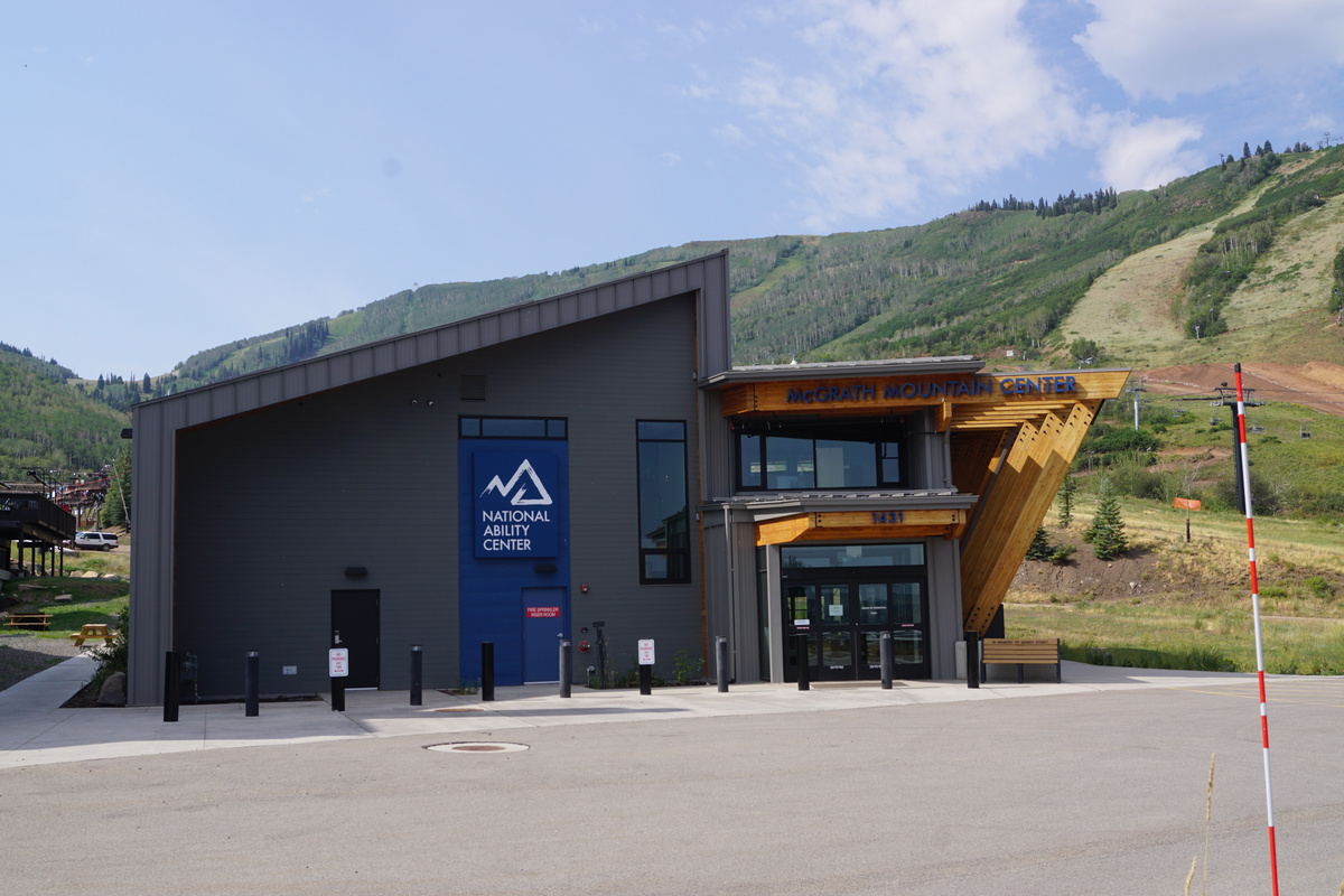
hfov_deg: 53.1
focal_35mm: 36
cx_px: 672
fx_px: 1344
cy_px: 448
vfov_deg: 36.9
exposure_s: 1/160
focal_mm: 24
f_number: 10
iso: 100
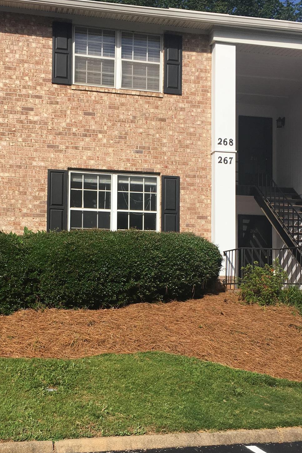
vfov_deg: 41.0
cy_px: 260
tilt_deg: +5.8
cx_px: 130
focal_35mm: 48
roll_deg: -1.7
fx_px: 604
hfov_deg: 28.0
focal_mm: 4.15
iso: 25
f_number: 2.2
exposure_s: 1/1672
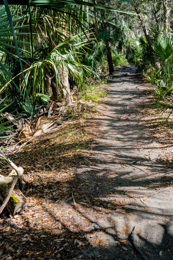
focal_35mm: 42
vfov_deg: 46.6
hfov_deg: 32.0
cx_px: 109
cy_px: 112
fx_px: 300
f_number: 14
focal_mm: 32.5
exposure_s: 1/80
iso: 800
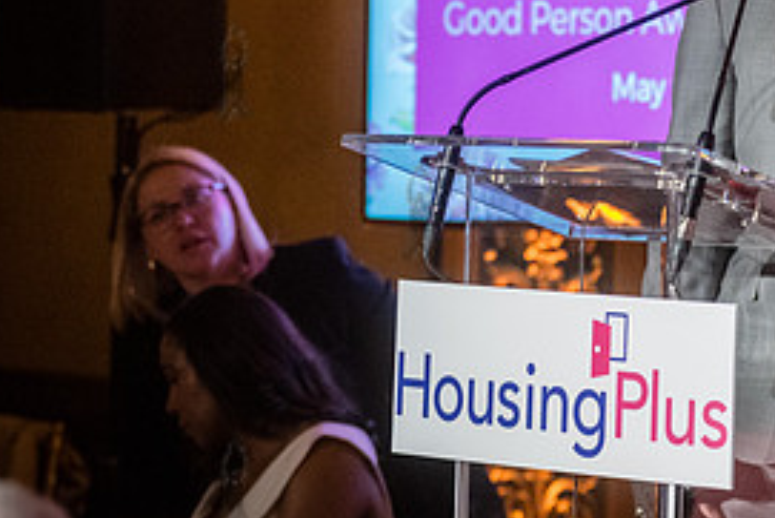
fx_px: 4846
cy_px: 70
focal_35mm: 225
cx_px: 786
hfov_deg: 9.1
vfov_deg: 6.1
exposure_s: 1/200
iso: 6400
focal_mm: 105
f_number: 3.5
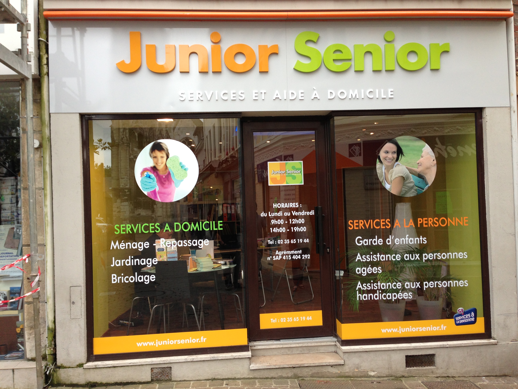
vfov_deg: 42.9
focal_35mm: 33
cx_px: 259
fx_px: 494
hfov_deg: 55.4
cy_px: 194
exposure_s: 1/120
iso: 64
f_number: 2.4
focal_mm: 4.13
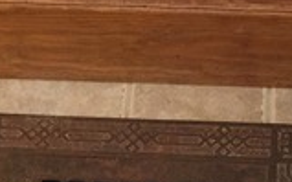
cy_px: 235
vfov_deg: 10.3
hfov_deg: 16.8
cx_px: 130
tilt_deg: -60.4
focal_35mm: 124
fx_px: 986
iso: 100
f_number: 2.2
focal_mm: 4.15
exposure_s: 1/15
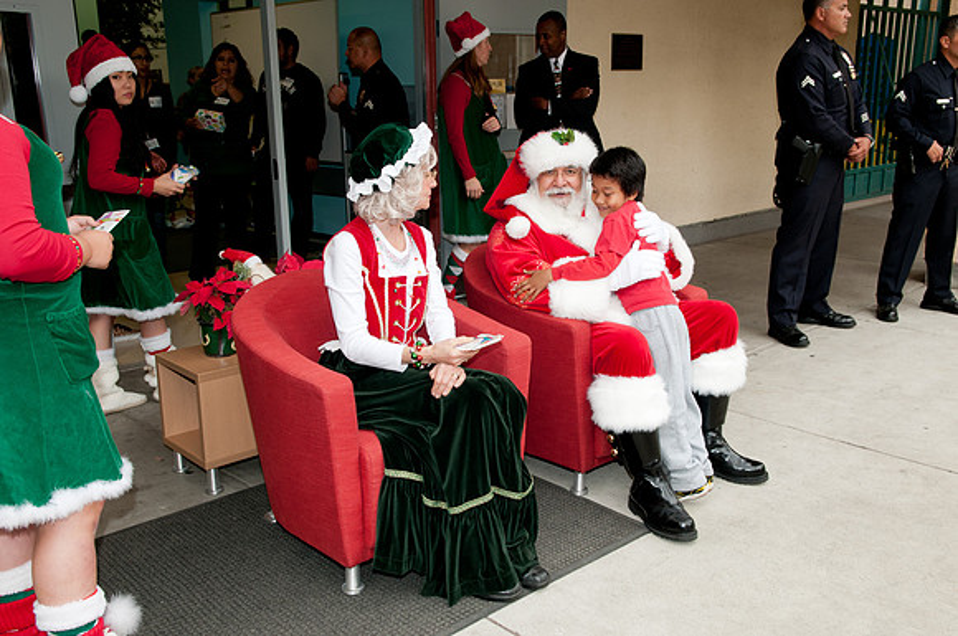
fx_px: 917
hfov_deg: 55.2
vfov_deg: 38.3
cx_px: 479
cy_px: 318
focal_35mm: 34
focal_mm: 23
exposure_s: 1/125
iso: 320
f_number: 5.6
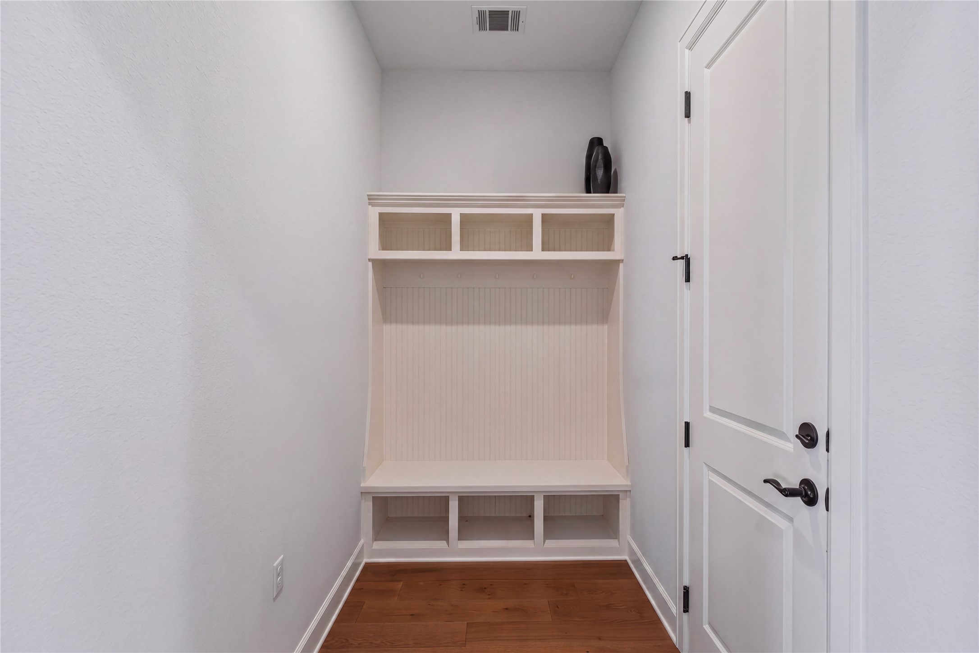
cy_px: 326
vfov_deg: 70.4
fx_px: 462
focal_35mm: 17
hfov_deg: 93.3
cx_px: 490
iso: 100
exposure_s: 1/3
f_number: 4
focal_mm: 17
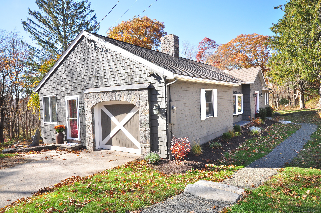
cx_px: 160
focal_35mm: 24
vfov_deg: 53.0
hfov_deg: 73.8
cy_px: 106
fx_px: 214
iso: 320
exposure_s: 1/200
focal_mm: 16
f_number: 8
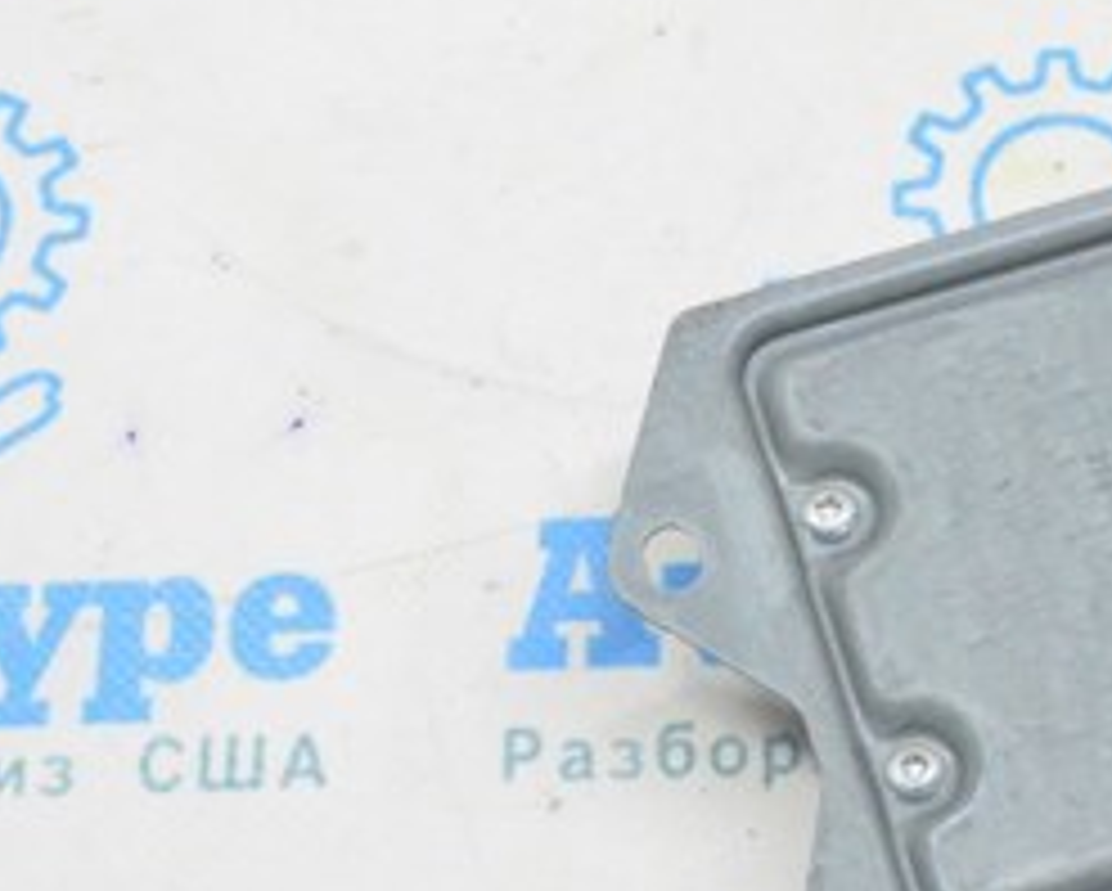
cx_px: 1004
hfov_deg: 18.5
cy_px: 596
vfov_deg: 15.1
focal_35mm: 102
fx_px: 3360
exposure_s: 1/15
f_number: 20
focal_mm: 28
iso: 6400
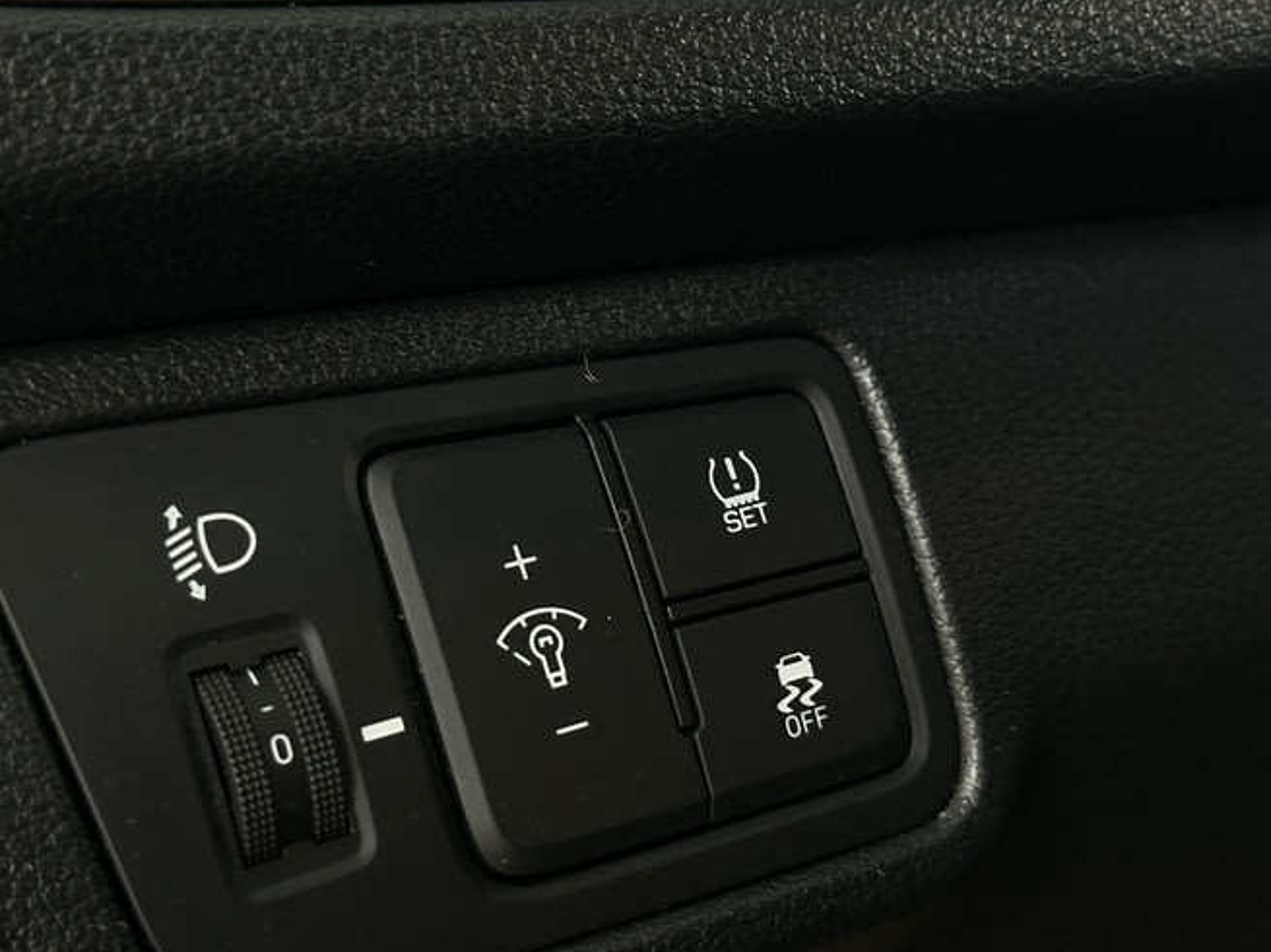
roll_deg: -0.4
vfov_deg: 22.2
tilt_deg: -26.9
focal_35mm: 66
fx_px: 2423
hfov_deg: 29.3
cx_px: 516
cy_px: 542
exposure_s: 1/33
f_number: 1.78
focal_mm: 6.86
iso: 320
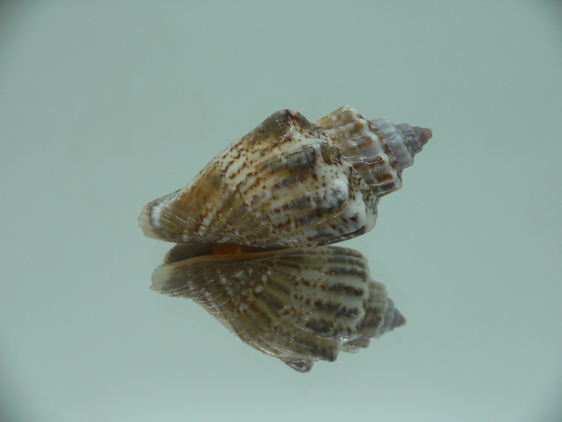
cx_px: 281
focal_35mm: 35
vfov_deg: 40.7
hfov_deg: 52.6
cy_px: 211
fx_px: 568
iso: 80
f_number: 2.8
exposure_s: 1/60
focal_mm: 4.6
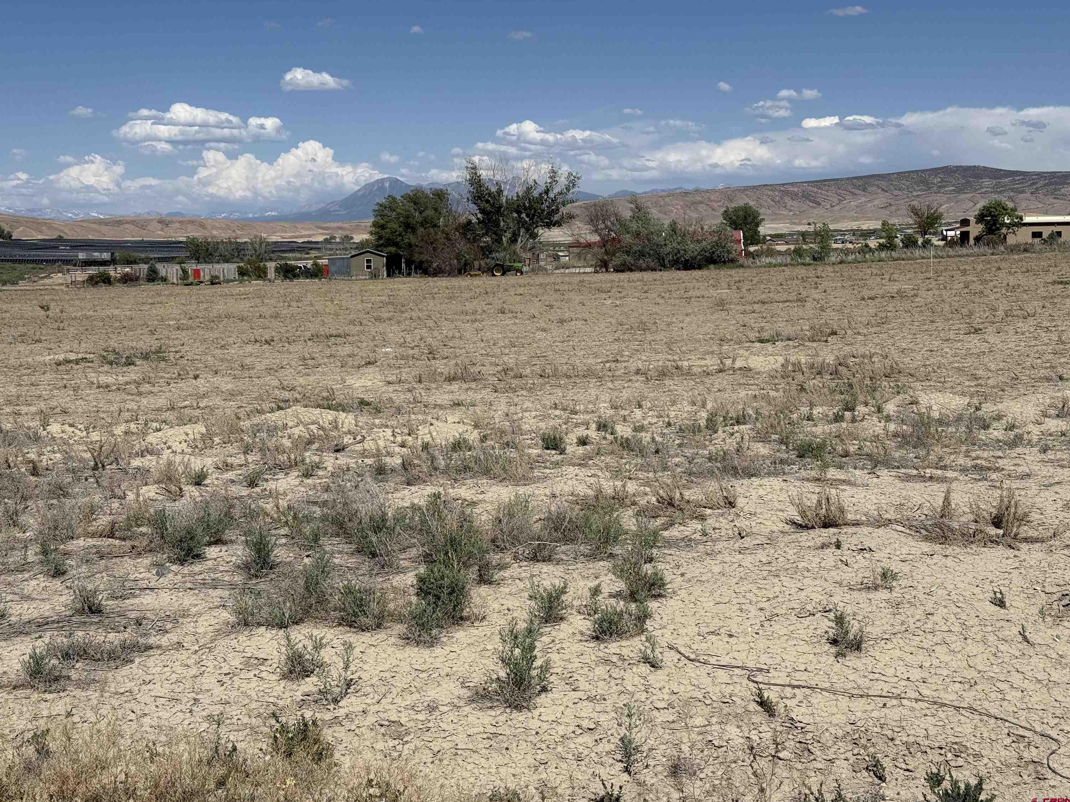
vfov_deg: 29.7
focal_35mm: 49
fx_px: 1515
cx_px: 527
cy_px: 397
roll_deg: +0.5
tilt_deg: -5.5
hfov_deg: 38.9
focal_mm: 6.76
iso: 64
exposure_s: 1/11364
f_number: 1.78
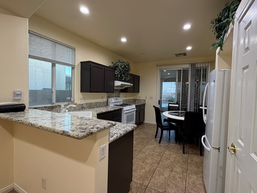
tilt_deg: -2.2
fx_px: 119
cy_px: 95
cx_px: 139
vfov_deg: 78.1
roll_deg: -1.7
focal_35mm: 16
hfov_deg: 94.3
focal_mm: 2.22
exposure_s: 1/60
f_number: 2.2
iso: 250
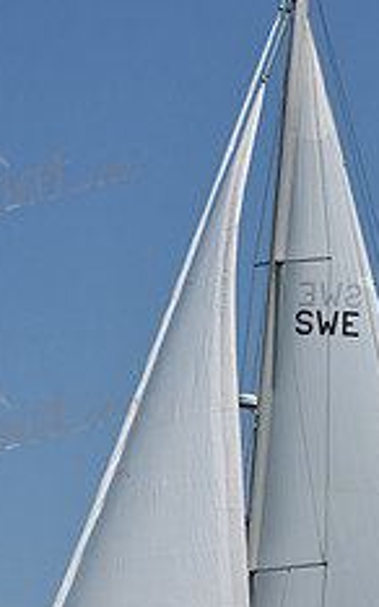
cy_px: 542
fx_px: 4269
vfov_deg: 8.1
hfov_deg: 5.1
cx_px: 276
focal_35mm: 258
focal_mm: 102
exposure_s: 1/800
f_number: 8
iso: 320
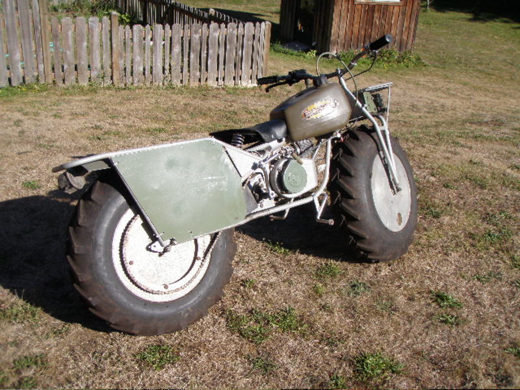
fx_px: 571
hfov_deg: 49.0
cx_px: 260
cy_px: 195
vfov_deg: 37.7
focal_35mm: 38
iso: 80
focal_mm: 6.7
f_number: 3.5
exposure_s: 1/640
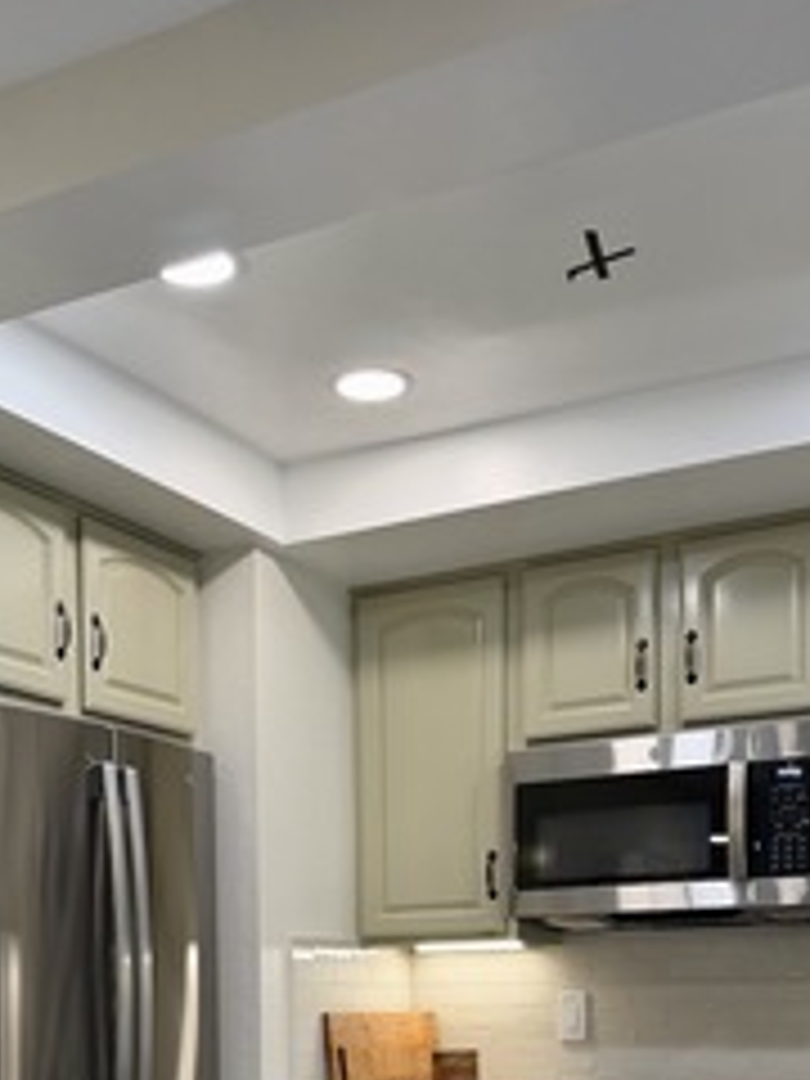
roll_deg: +0.4
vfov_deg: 35.5
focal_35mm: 50
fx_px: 1560
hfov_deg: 29.0
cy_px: 1012
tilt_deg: -0.1
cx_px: 326
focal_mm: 6.76
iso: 200
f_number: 1.78
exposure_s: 1/229
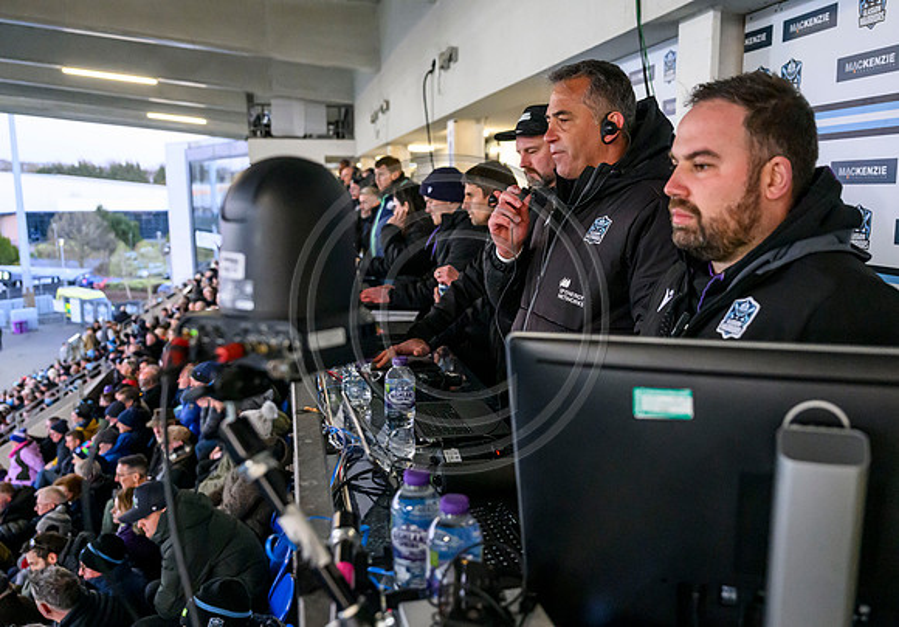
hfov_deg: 57.4
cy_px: 329
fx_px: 817
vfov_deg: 41.9
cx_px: 513
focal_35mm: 32
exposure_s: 1/800
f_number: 2.8
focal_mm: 24
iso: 6400
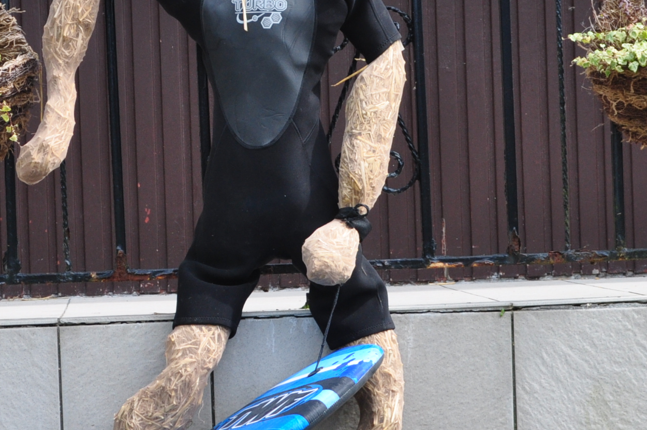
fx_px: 3464
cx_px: 314
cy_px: 257
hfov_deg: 10.7
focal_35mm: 193
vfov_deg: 7.1
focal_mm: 50
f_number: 10
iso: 360
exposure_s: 1/250
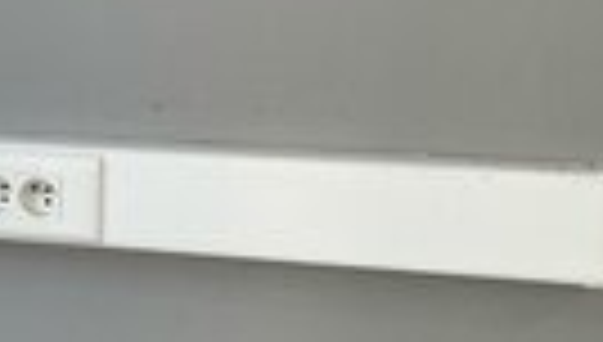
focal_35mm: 94
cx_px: -184
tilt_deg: -10.3
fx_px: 1506
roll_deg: +1.1
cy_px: 180
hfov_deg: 20.6
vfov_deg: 13.0
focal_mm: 3
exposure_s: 1/100
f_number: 1.8
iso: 64
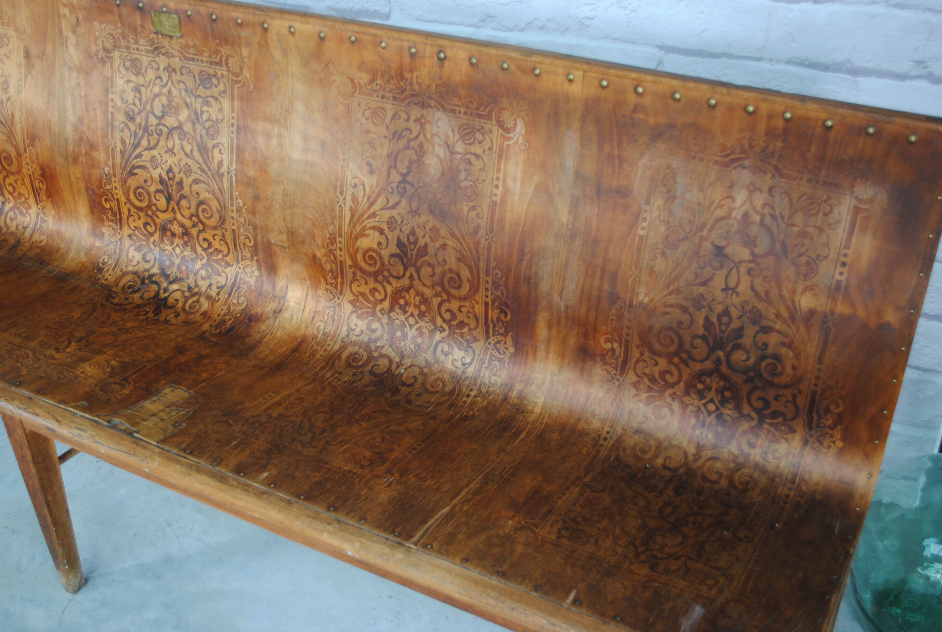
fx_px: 1023
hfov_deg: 49.5
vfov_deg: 34.4
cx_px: 471
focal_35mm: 39
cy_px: 316
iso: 250
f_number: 4.2
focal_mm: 26
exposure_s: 1/30
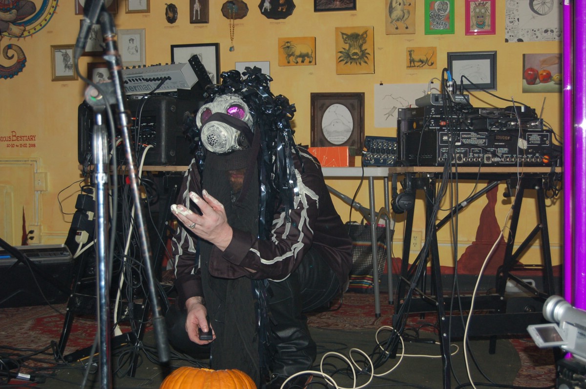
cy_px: 194
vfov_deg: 23.7
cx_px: 293
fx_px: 927
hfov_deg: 35.1
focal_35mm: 57
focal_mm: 38
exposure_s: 1/60
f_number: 5
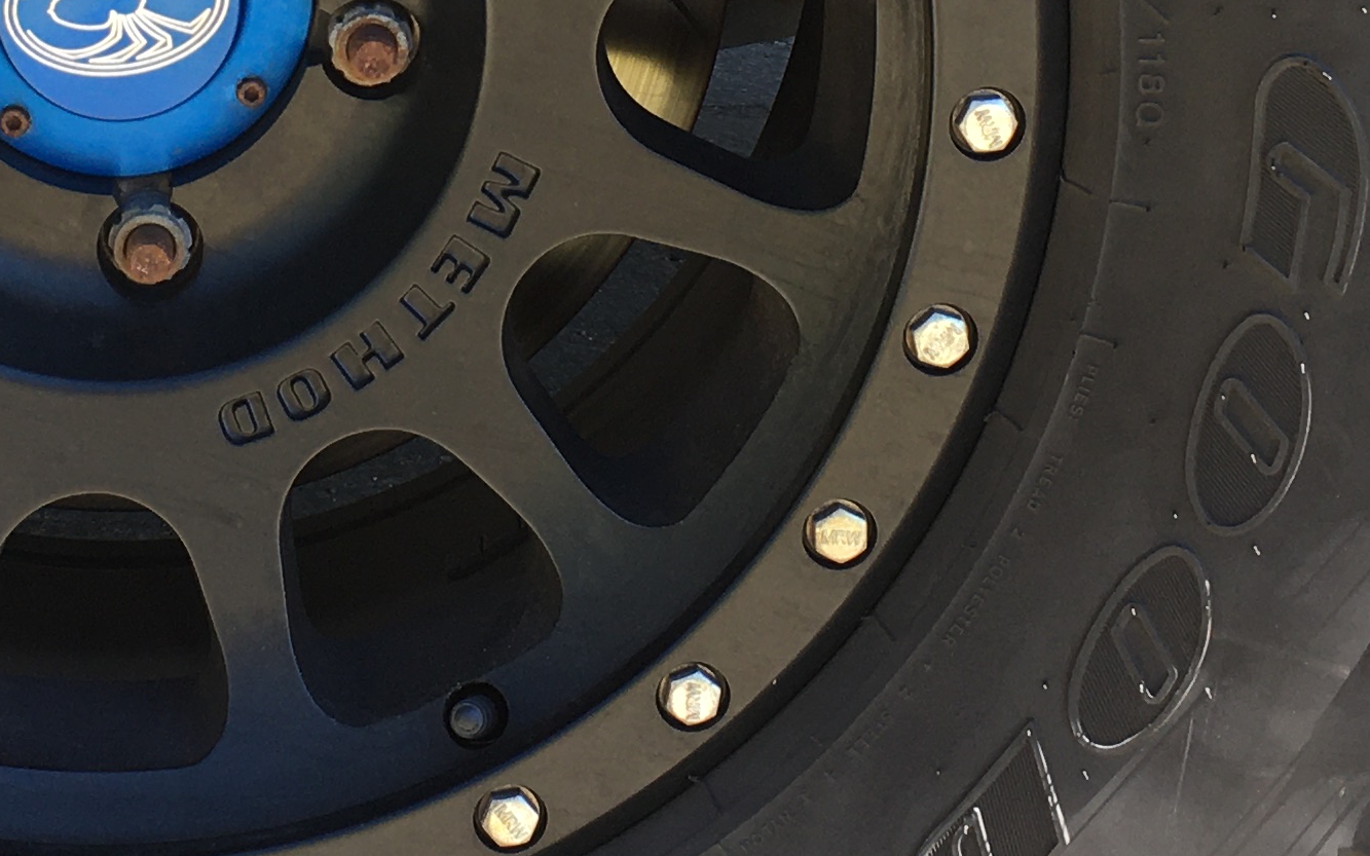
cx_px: 353
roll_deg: +0.5
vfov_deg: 13.7
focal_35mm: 93
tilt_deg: -10.8
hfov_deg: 22.1
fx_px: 3472
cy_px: -152
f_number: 2.2
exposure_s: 1/169
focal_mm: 4.15
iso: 25
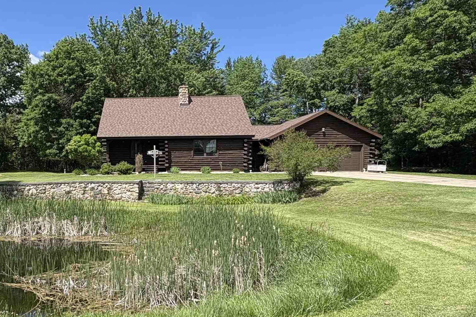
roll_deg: +0.6
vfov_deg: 44.9
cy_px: 177
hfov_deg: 60.5
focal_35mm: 29
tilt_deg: -2.6
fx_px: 383
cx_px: 125
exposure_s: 1/812
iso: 40
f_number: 2.2
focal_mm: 2.22
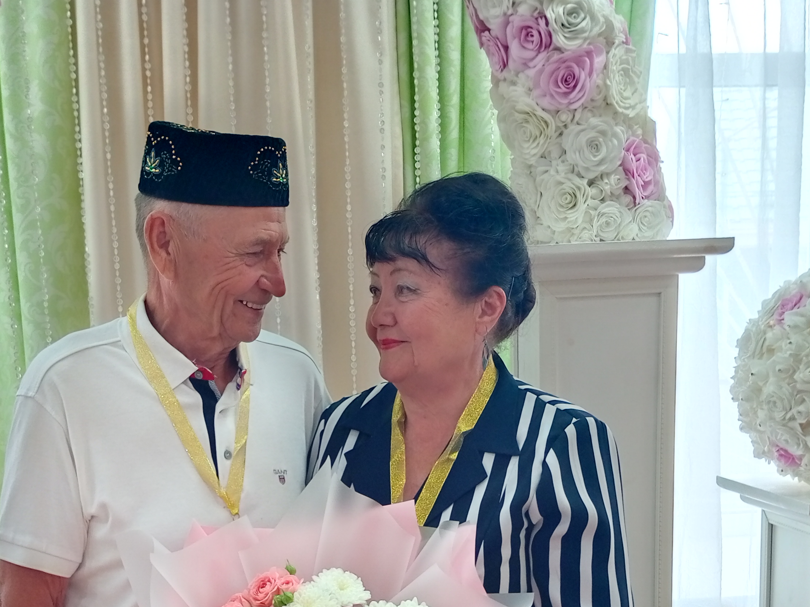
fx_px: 1147
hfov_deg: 38.8
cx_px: 337
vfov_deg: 28.6
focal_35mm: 49
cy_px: 543
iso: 308
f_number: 1.6
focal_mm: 4.11
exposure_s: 1/50
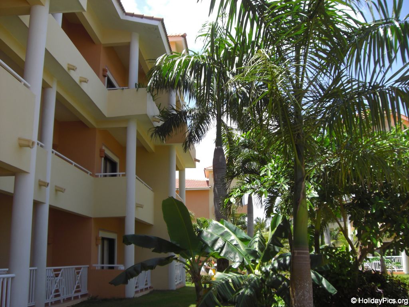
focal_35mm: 38
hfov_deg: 49.0
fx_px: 449
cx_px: 204
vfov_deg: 37.7
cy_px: 154
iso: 64
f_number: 2.7
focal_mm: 6.2
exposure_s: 1/640
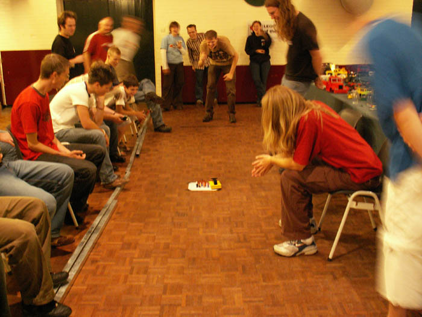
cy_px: 158
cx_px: 211
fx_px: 427
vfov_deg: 40.7
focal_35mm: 35
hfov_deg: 52.6
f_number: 2.8
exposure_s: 1/3
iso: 160
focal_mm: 5.86
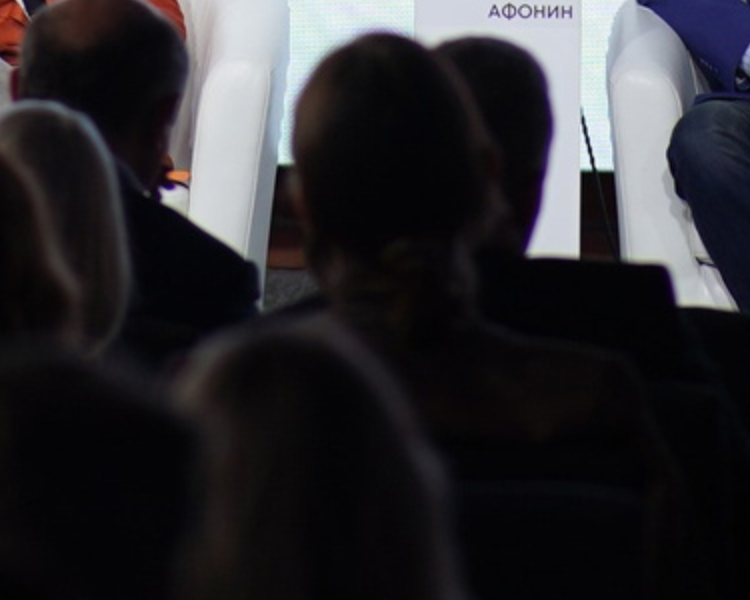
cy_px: -1029
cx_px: 200
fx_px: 12075
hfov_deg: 3.6
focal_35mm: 544
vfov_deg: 2.8
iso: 125
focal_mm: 85
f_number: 2
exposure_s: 1/200
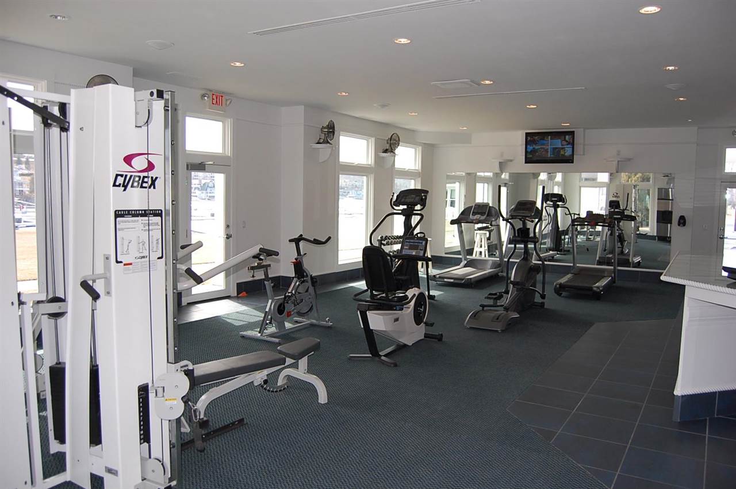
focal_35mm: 27
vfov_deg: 47.8
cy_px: 244
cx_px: 368
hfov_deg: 67.4
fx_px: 551
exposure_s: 1/500
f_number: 3.5
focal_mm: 18
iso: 400
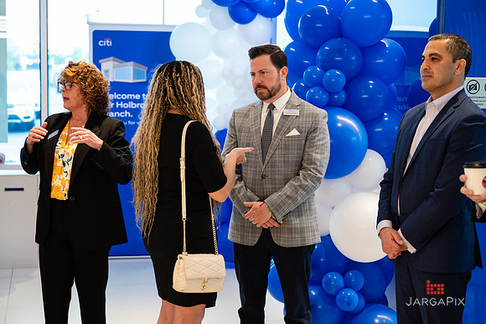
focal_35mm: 63
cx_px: 243
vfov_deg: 21.4
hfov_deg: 31.7
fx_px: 855
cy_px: 162
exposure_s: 1/200
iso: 1250
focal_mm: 62
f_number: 3.5
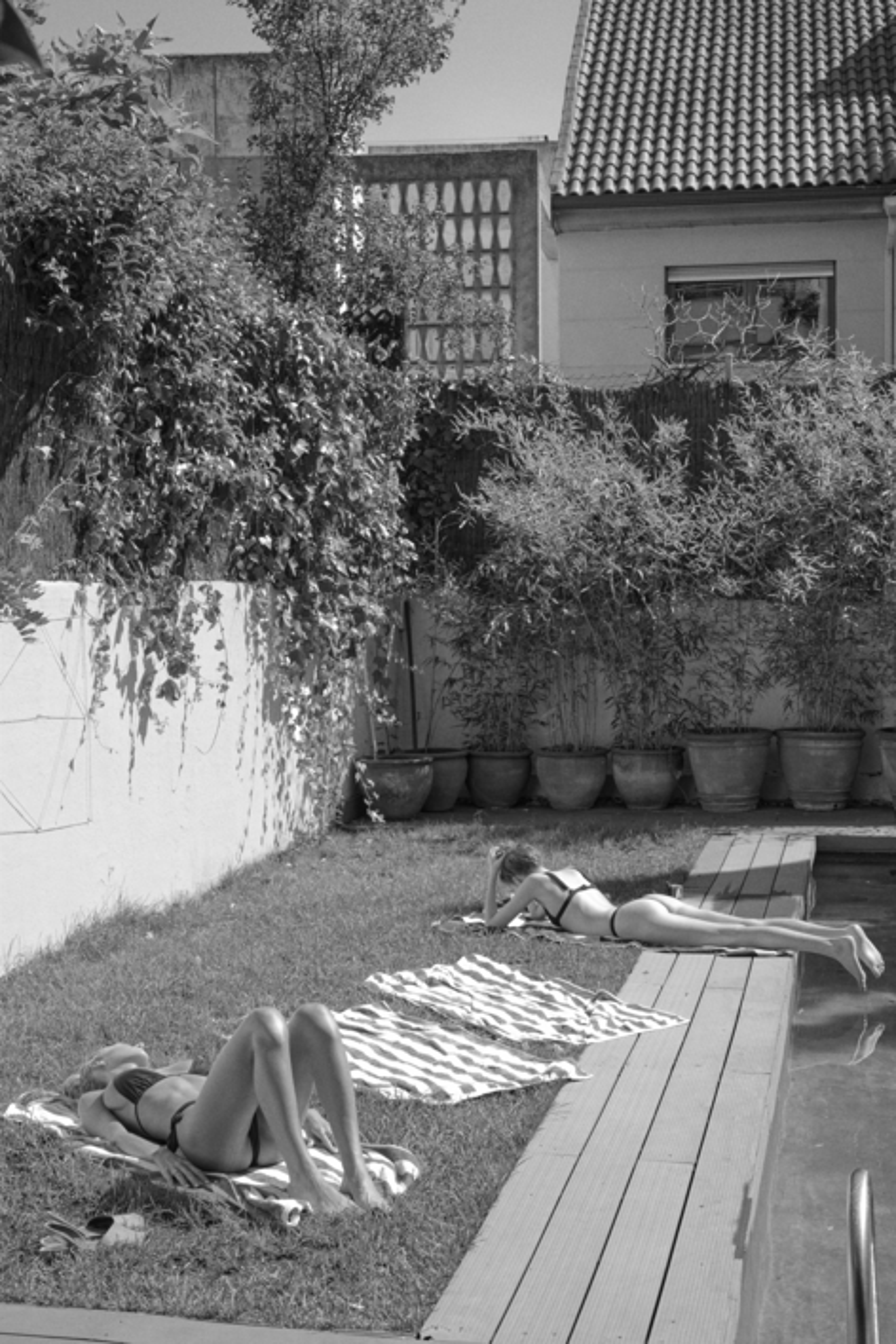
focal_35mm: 50
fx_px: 1867
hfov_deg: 27.0
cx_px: 448
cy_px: 672
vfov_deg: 39.6
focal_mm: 50
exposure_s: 1/160
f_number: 8
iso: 100
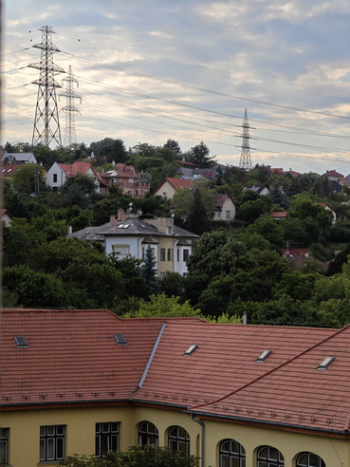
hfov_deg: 12.1
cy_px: 236
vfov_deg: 16.1
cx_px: 175
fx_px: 1645
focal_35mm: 122
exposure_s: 1/1648
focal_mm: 19.4
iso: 50
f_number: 2.5
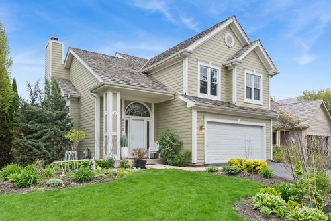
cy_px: 110
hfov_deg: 70.5
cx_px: 166
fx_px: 234
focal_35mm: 26
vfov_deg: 50.4
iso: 250
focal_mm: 17
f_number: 8
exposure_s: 1/200
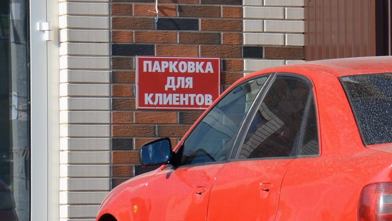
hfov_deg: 6.0
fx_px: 3733
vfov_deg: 3.4
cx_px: 408
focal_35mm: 359
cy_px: 164
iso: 100
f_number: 8
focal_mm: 105
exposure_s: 1/250
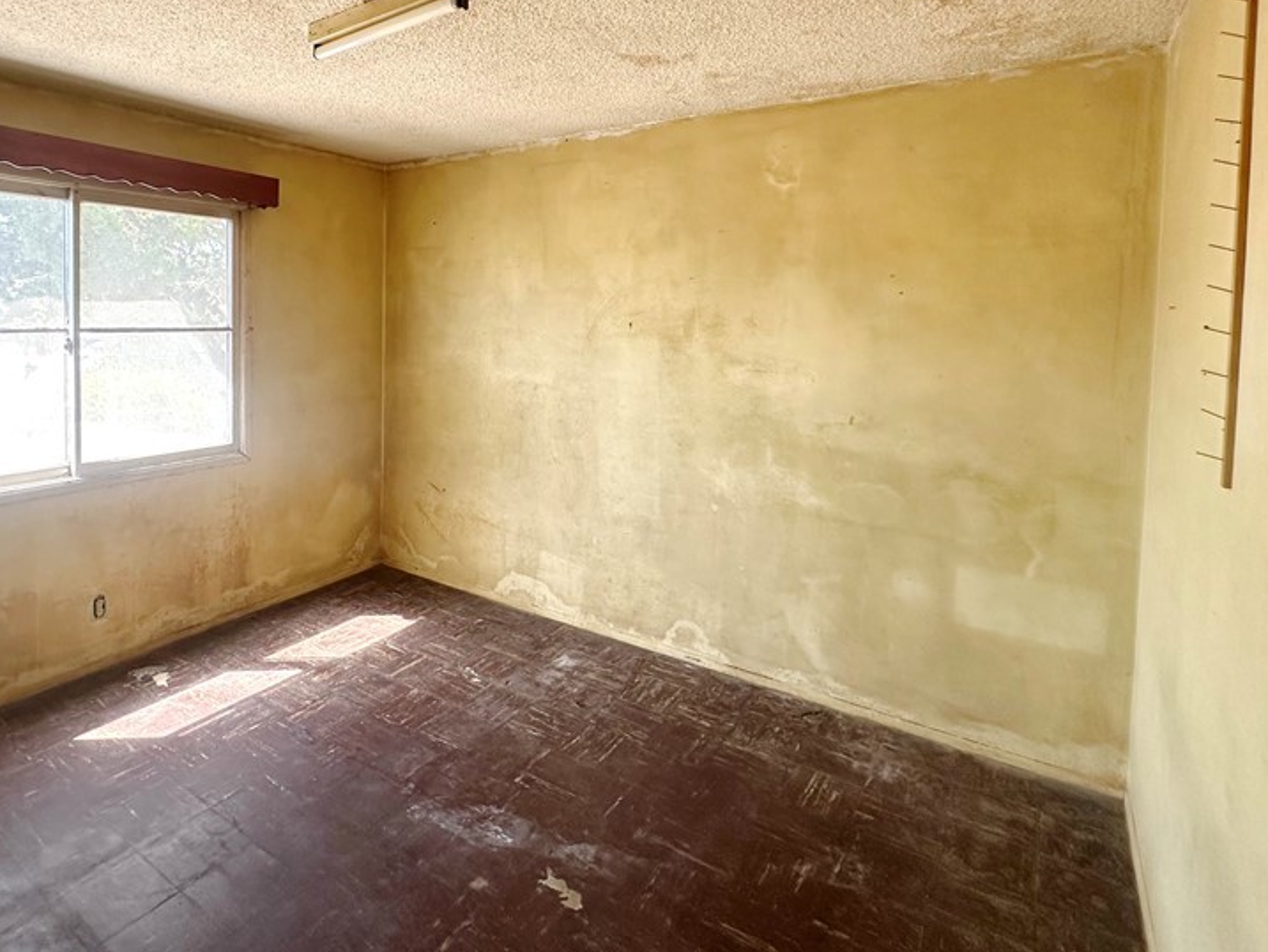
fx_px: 733
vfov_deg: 64.8
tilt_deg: -2.2
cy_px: 342
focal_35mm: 20
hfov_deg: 80.5
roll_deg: -0.3
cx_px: 492
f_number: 2.2
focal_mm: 2.22
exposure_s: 1/99
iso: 200
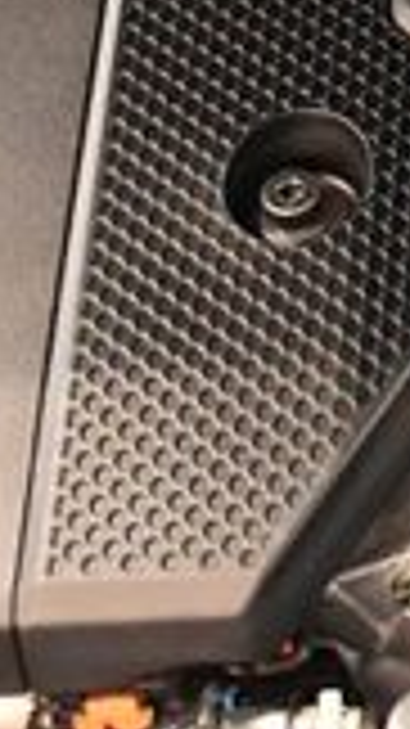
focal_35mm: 161
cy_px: -225
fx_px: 3115
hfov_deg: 7.3
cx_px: 770
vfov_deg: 12.9
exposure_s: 1/40
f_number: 3.8
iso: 12800
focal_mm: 26
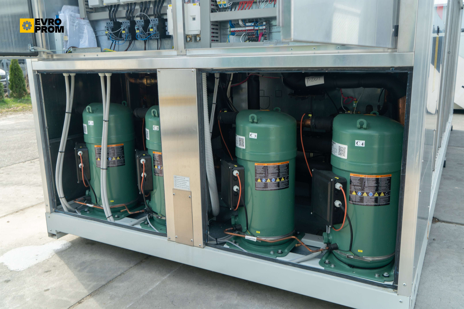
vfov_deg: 42.3
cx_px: 232
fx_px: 400
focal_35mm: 31
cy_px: 154
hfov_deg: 60.3
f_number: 7.1
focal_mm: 31
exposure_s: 1/60
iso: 100
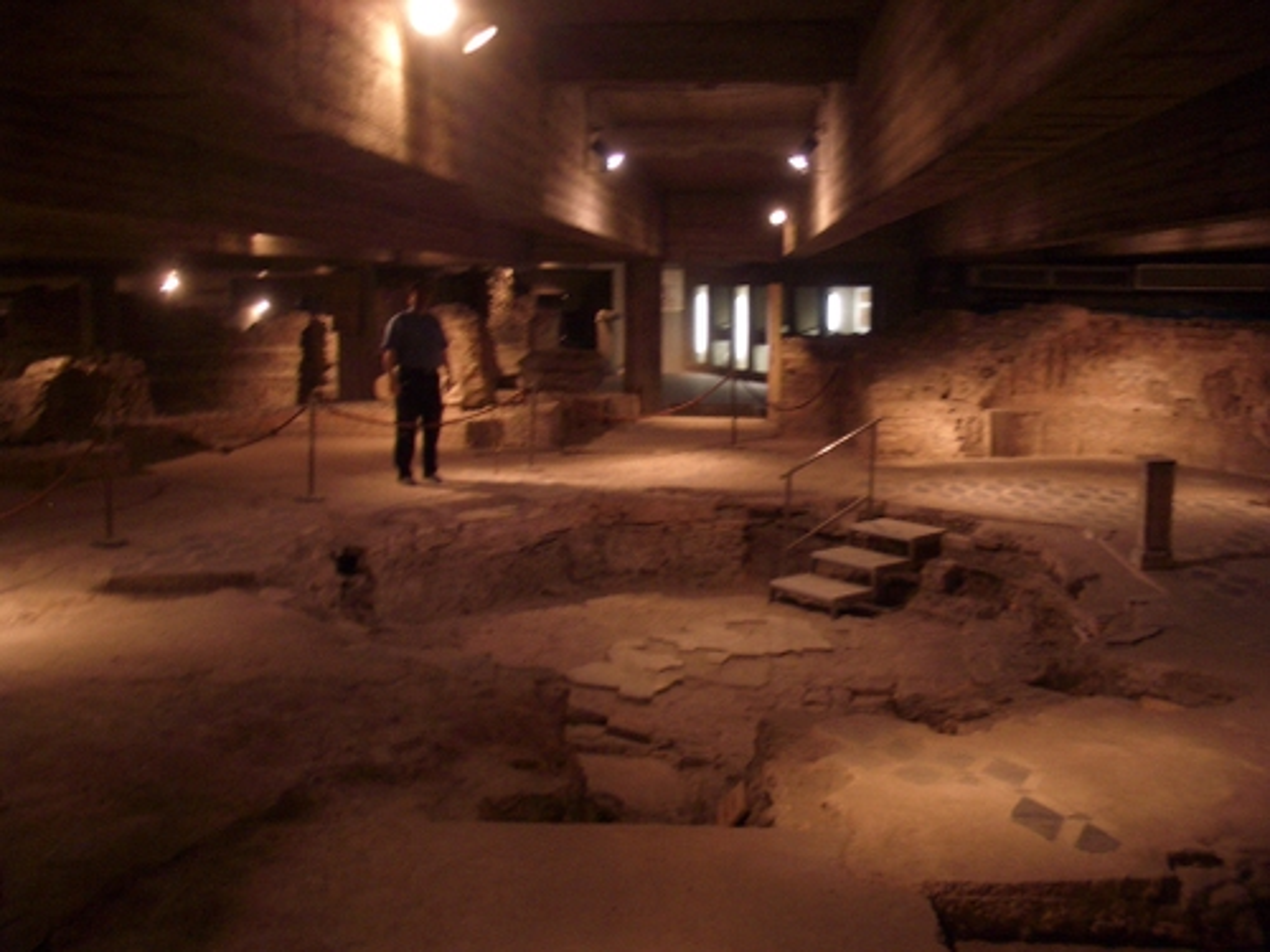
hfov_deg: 52.6
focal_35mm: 35
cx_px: 635
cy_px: 476
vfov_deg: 40.7
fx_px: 1284
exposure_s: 1/8
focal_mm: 5.8
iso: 100
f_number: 2.6
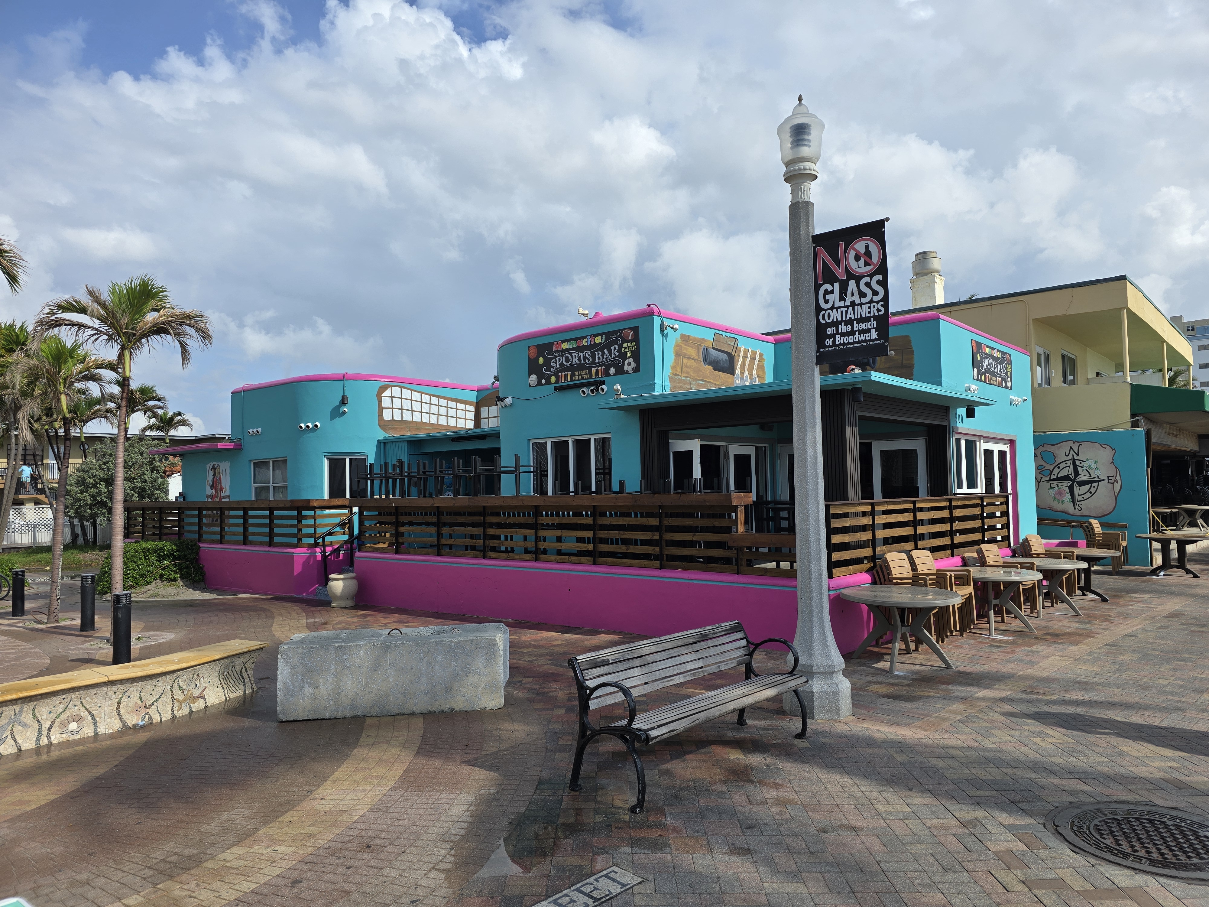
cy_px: 454
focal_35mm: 23
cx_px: 604
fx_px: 803
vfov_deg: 58.9
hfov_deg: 73.9
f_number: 1.7
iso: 12
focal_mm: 6.3
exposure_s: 1/950
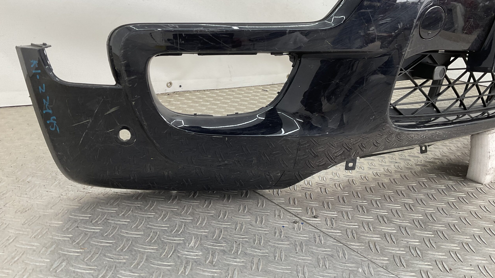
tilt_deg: -16.2
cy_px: 122
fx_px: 420
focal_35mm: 32
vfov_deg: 36.6
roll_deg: -5.1
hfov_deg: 61.0
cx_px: 246
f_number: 1.8
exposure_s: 1/100
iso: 25
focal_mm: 3
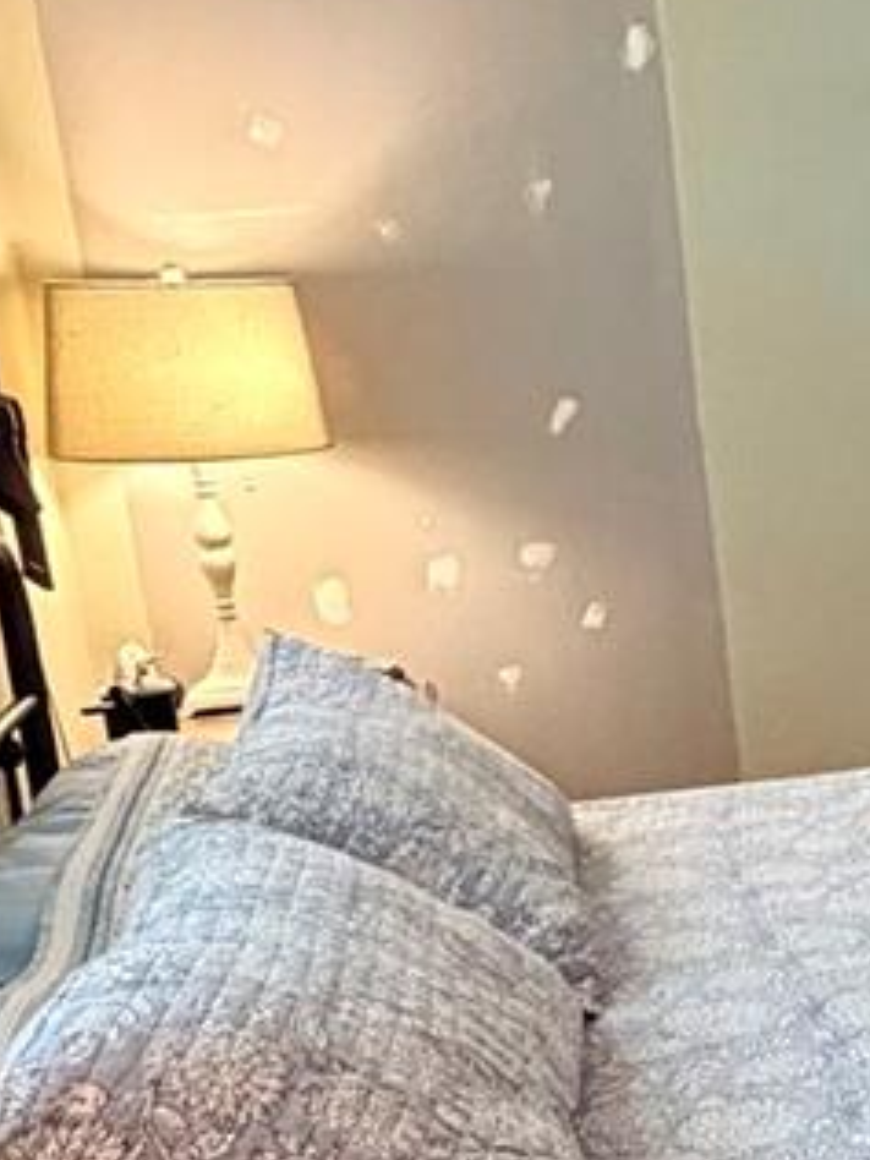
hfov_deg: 18.1
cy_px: 767
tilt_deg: -14.2
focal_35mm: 68
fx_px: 2279
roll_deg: +1.6
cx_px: 1468
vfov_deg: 28.4
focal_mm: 2.22
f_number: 2.2
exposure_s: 1/60
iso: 500
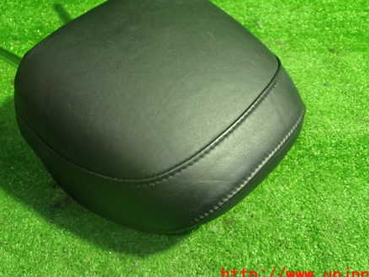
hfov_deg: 45.7
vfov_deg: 34.9
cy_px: 97
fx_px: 437
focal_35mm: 41
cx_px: 159
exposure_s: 1/30
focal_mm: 5.4
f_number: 2.3
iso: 500
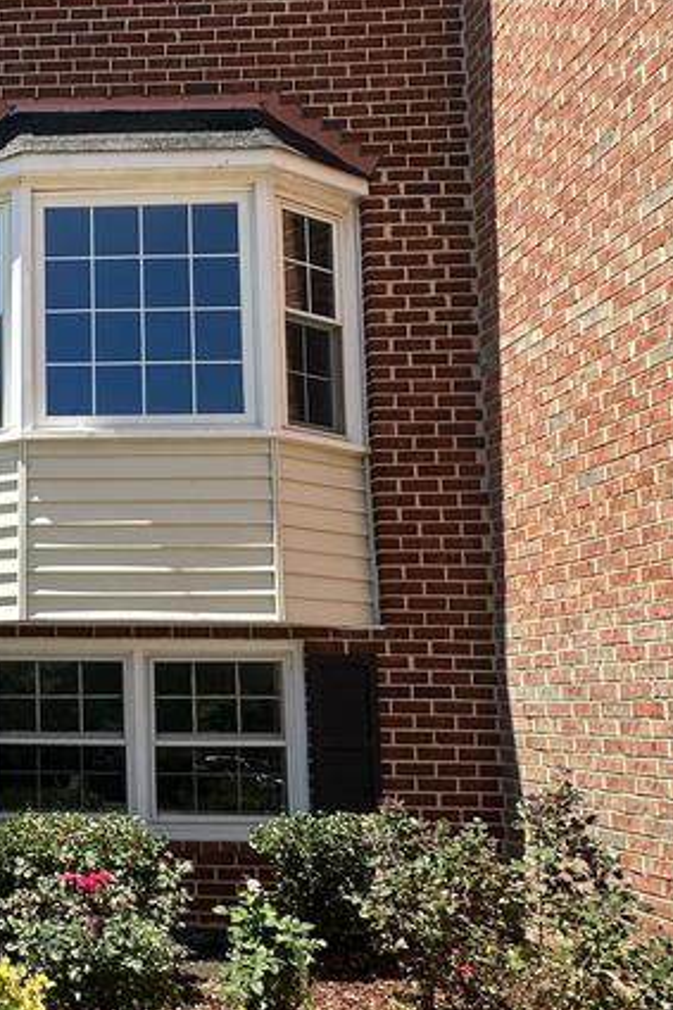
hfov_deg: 30.8
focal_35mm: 37
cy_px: 604
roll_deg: -1.2
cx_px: -121
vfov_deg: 51.6
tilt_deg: +6.2
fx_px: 1038
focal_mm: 2.22
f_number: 2.2
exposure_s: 1/1014
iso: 40
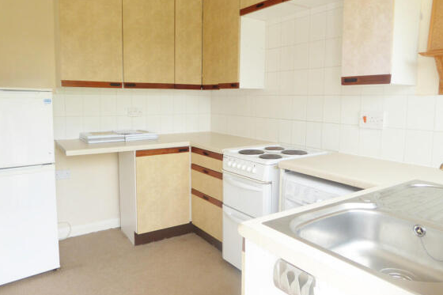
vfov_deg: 49.4
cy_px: 132
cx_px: 215
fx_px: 320
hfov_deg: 69.4
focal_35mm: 26
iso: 100
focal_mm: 4.3
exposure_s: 1/80
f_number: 3.3
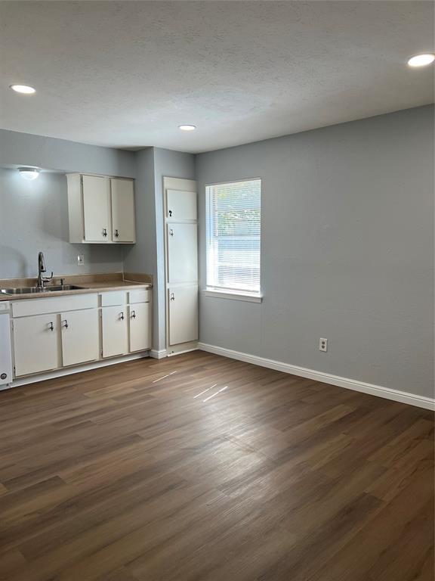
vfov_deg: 67.3
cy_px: 290
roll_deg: +0.9
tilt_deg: -3.9
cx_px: 218
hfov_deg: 53.1
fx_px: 436
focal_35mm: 26
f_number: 1.5
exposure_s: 1/172
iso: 40
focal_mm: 5.7
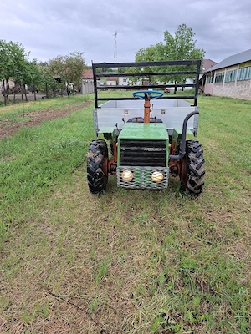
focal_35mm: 23
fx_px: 222
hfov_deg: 58.9
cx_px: 126
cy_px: 167
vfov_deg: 73.9
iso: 50
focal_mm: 5.54
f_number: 1.8
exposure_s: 1/625
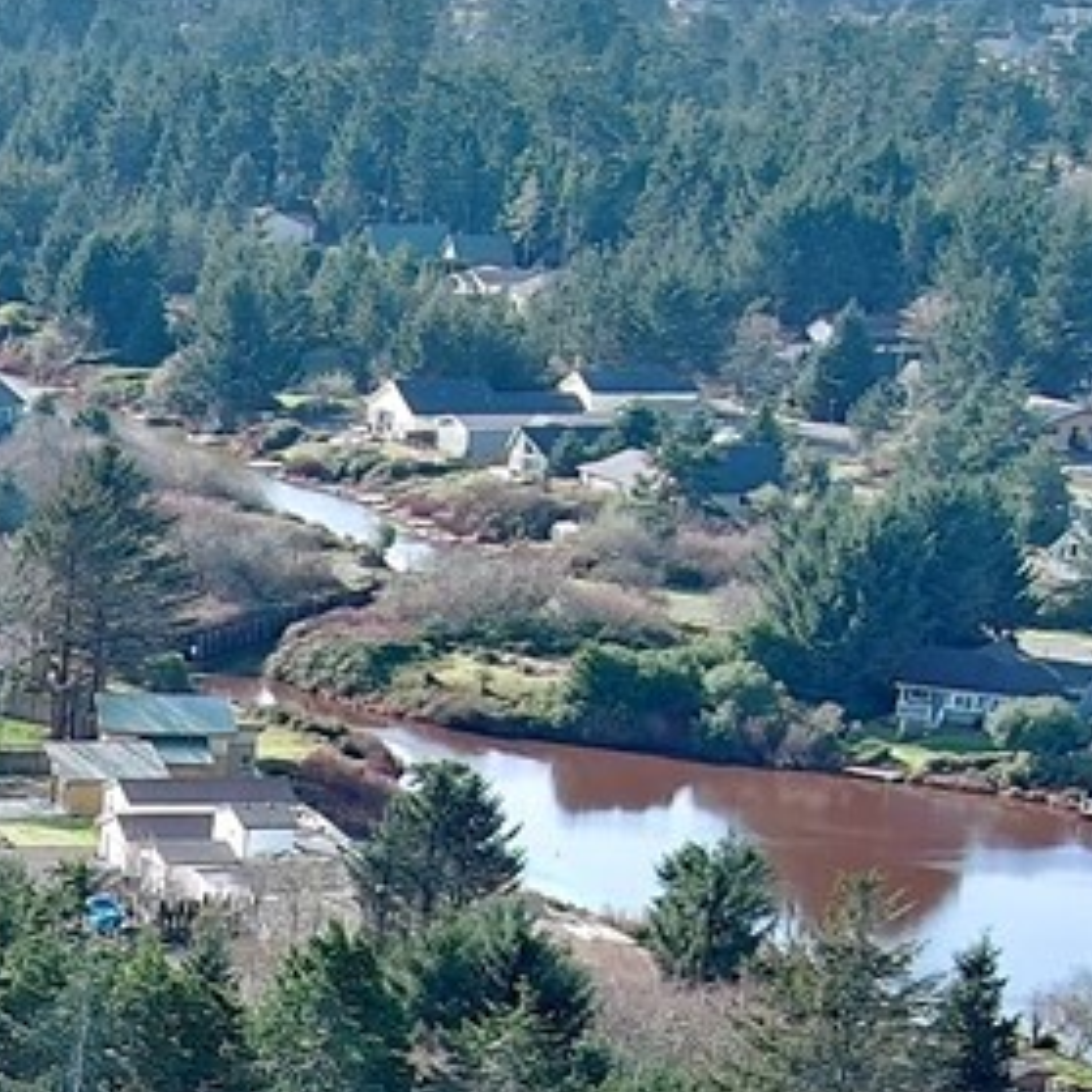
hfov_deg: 10.9
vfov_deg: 11.0
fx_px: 5354
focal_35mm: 150
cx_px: -863
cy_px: 1818
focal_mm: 10.57
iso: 100
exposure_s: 1/388
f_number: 2.8
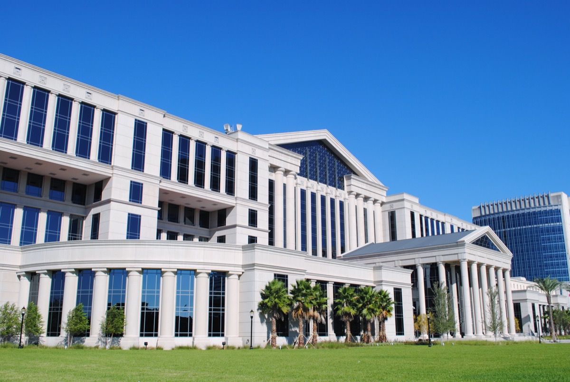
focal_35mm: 33
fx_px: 523
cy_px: 191
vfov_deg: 40.1
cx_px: 285
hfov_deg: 57.2
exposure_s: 1/320
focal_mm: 22
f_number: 9
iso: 100
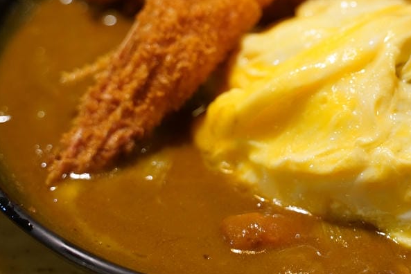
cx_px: 313
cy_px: 49
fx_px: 1039
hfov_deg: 22.1
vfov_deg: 14.9
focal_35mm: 91
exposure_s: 1/60
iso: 1600
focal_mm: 45
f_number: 3.2
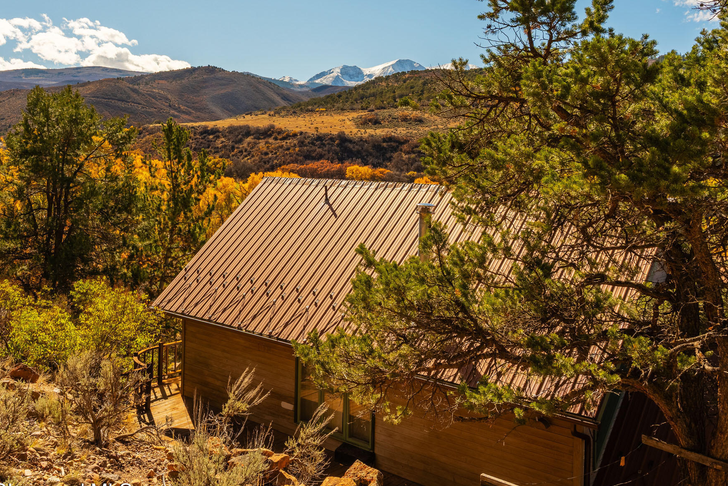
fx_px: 748
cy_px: 151
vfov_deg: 35.5
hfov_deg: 51.7
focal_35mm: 37
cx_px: 310
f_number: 11
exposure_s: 1/2500
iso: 200
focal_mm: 24
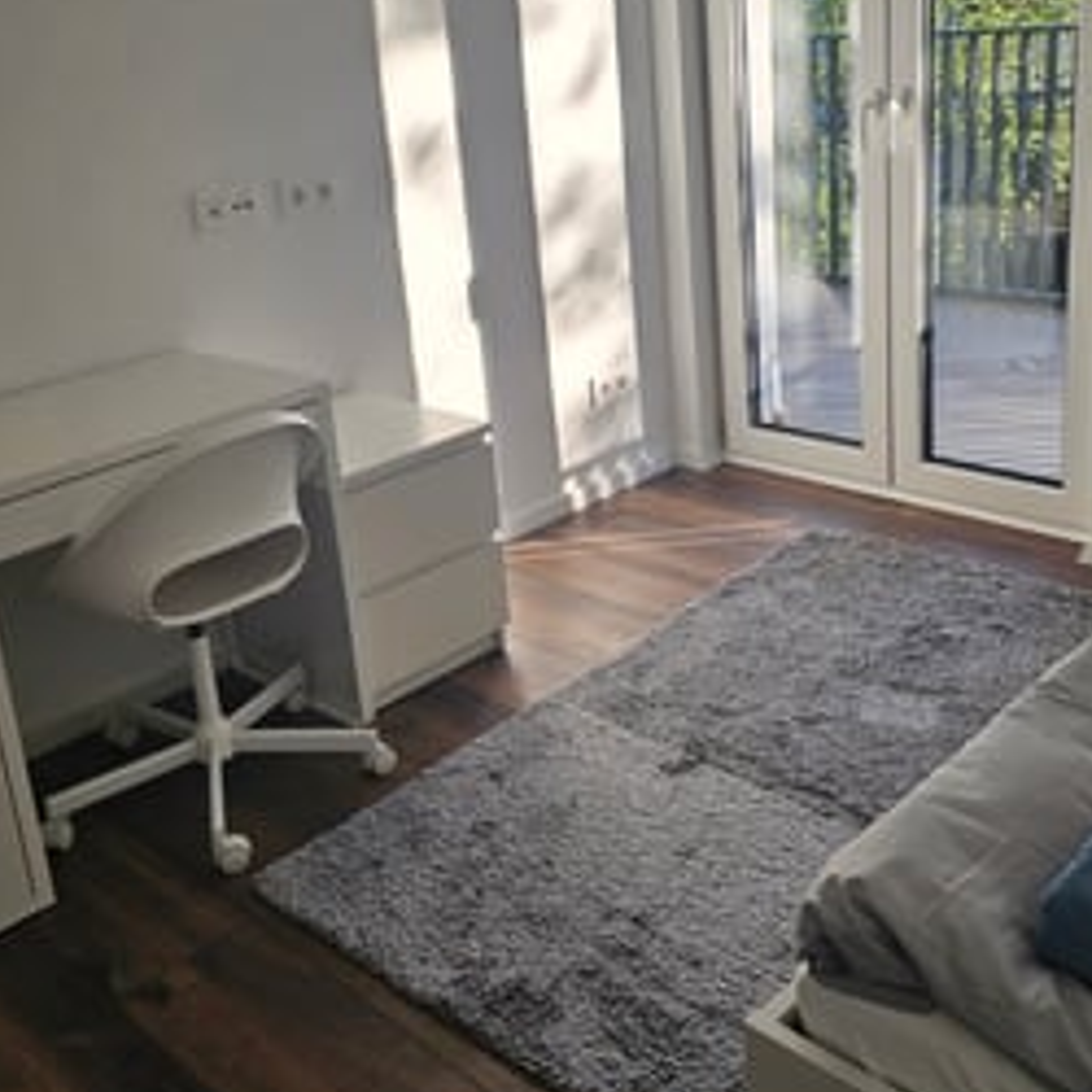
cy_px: 406
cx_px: 546
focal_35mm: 39
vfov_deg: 42.5
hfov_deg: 42.8
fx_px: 1392
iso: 16
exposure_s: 1/100
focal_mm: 6.3
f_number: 1.7
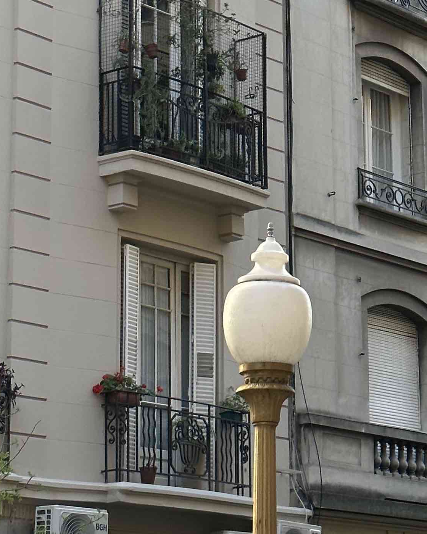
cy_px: 134
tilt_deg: +15.4
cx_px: 316
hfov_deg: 11.4
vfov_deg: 14.2
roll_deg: +1.0
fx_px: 2133
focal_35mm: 135
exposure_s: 1/704
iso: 64
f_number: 1.78
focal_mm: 6.86
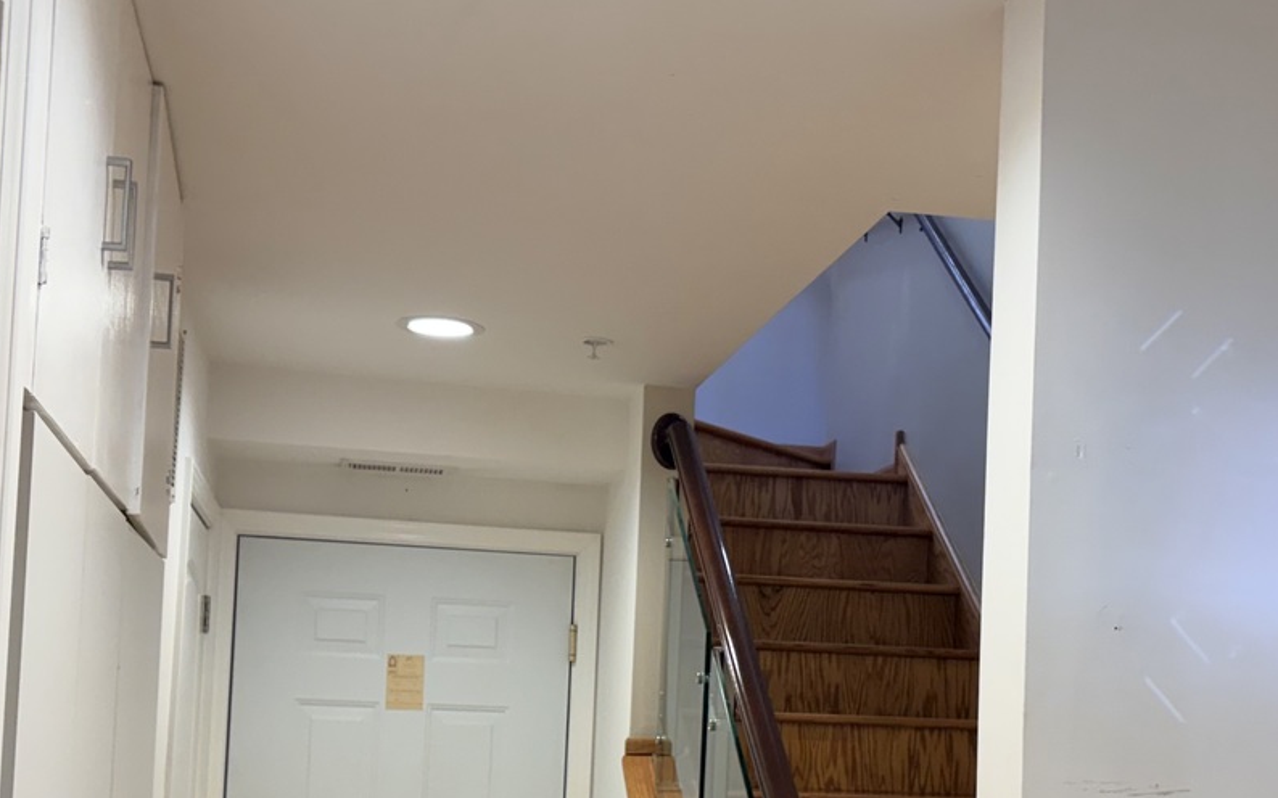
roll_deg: -1.7
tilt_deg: +3.6
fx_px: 1741
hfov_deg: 40.3
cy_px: 656
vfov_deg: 25.3
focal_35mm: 50
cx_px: 662
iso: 125
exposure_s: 1/120
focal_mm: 5.96
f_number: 1.6
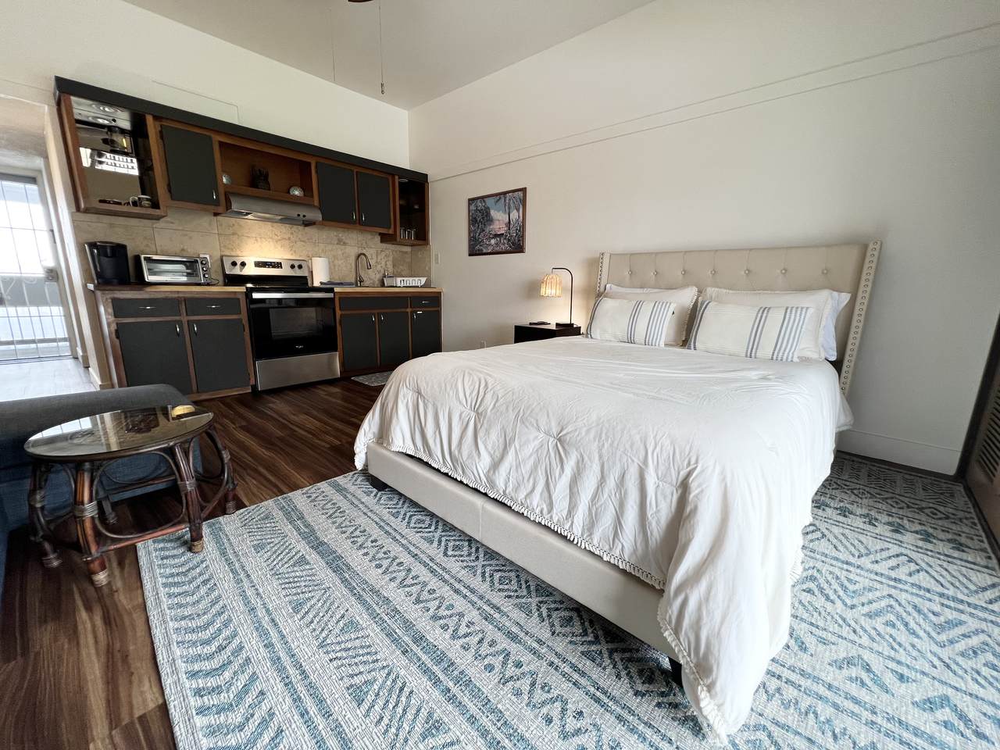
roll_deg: -1.4
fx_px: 376
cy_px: 375
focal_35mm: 13
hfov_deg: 106.2
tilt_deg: -12.8
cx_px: 500
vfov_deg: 89.9
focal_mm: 1.57
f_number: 1.8
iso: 64
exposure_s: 1/63
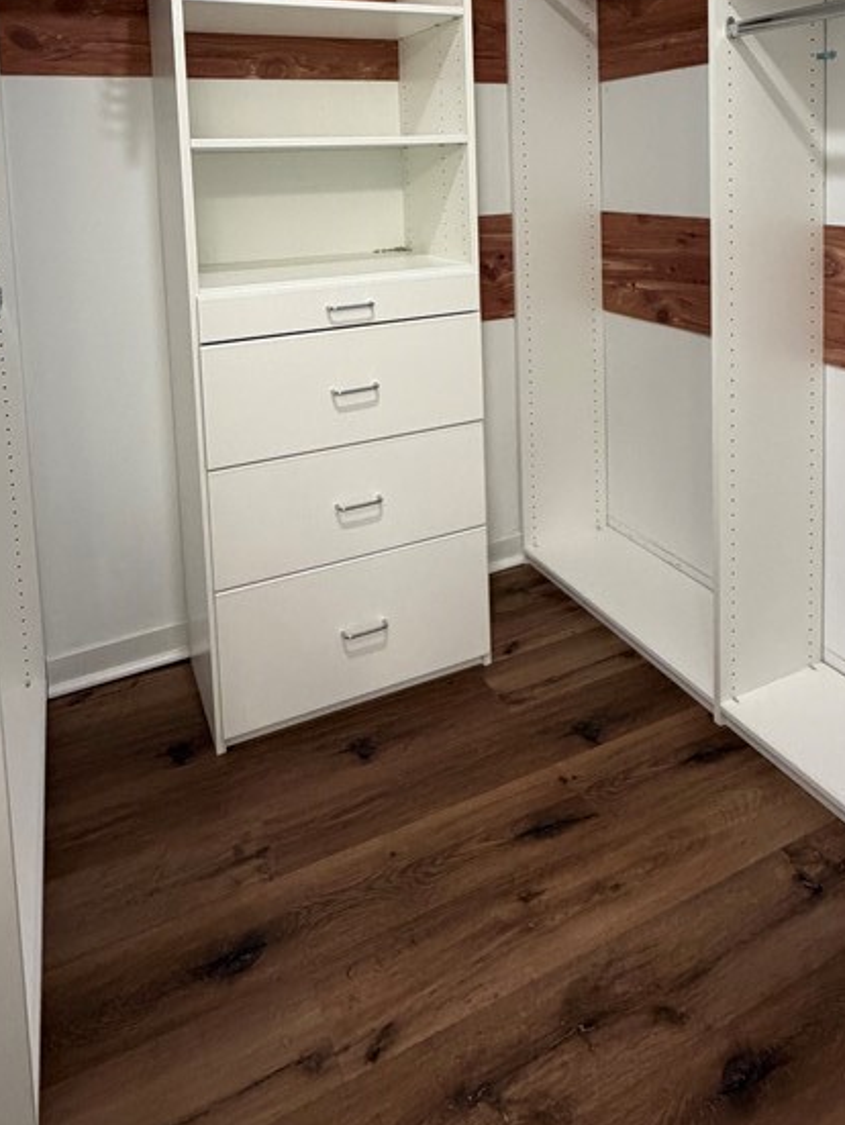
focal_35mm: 26
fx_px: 845
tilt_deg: -4.9
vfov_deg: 61.9
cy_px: 231
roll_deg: +2.6
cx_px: 463
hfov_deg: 53.0
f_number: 2.2
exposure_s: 1/120
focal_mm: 2.22
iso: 320
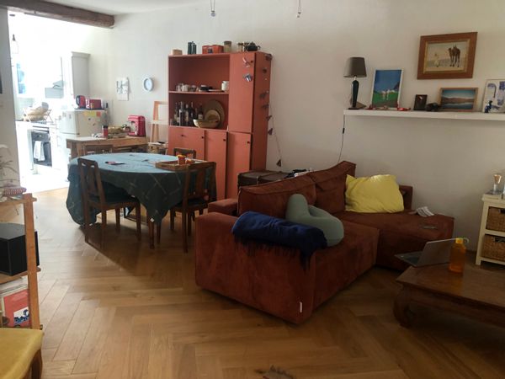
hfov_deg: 63.4
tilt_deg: -9.9
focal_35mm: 28
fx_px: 408
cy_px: 190
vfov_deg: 49.7
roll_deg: -1.3
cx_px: 252
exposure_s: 1/30
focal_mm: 3.99
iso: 500
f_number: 1.8
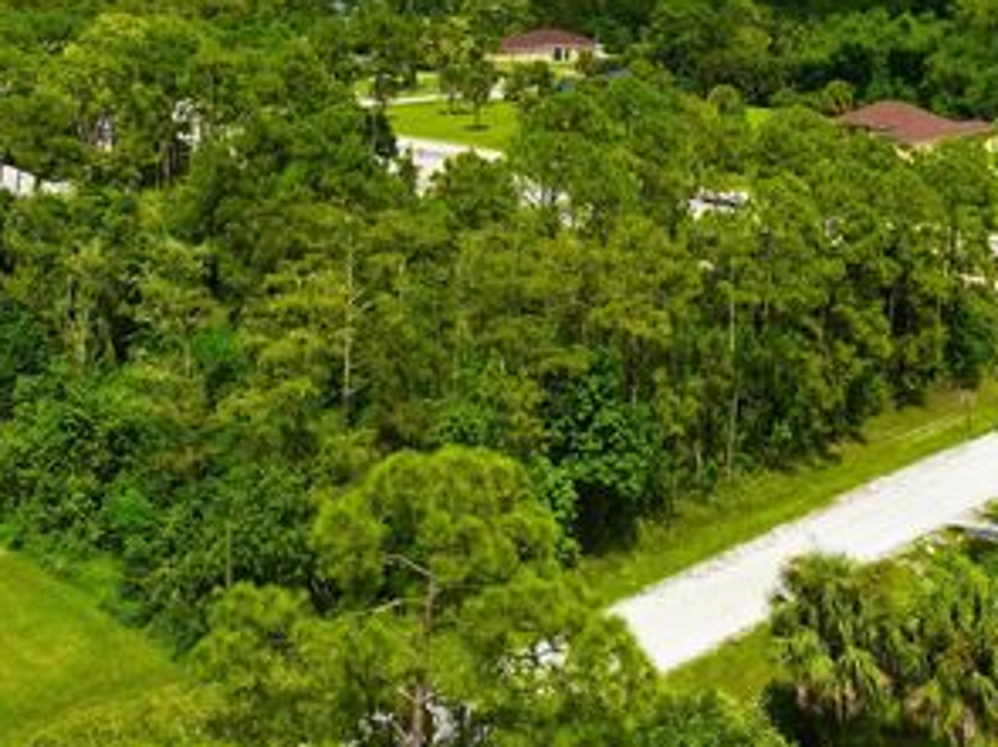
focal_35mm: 52
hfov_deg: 36.8
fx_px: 1499
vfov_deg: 26.8
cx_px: 447
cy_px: 35
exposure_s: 1/2500
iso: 100
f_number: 2.8
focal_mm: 12.29
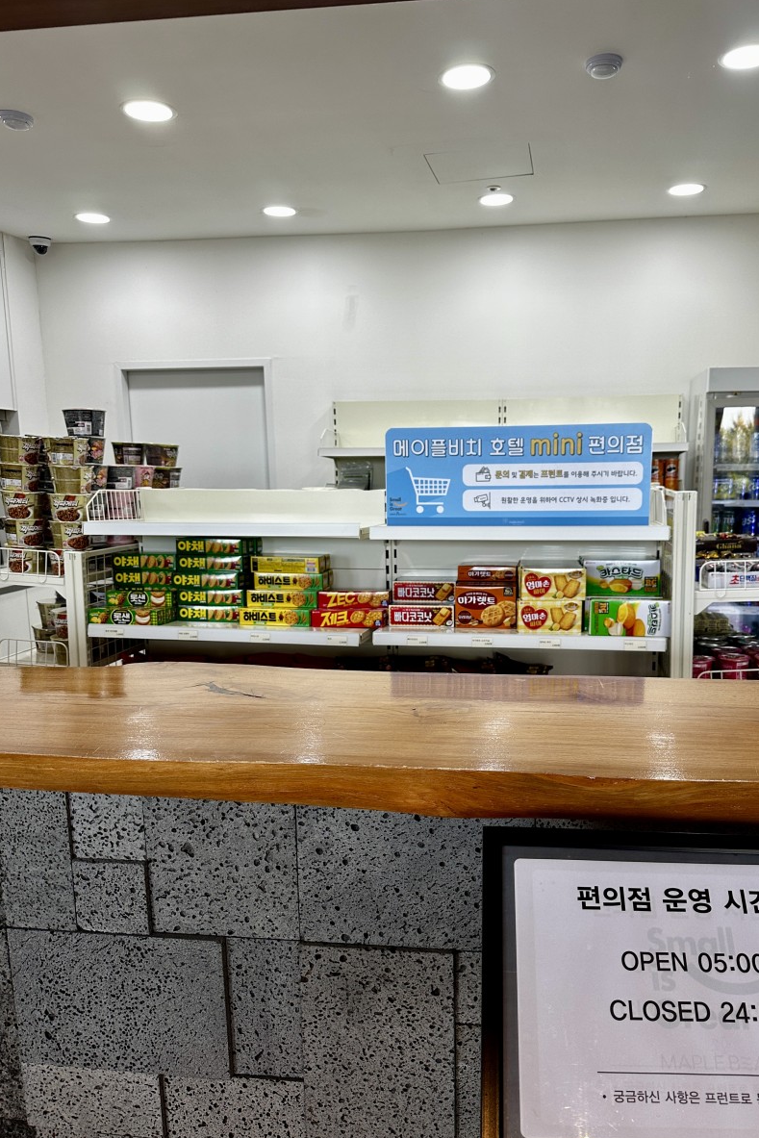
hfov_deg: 47.8
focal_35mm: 27
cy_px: 610
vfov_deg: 67.3
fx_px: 854
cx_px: 441
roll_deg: +0.4
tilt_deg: -9.5
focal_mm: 6.86
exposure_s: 1/120
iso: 100
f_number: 1.78
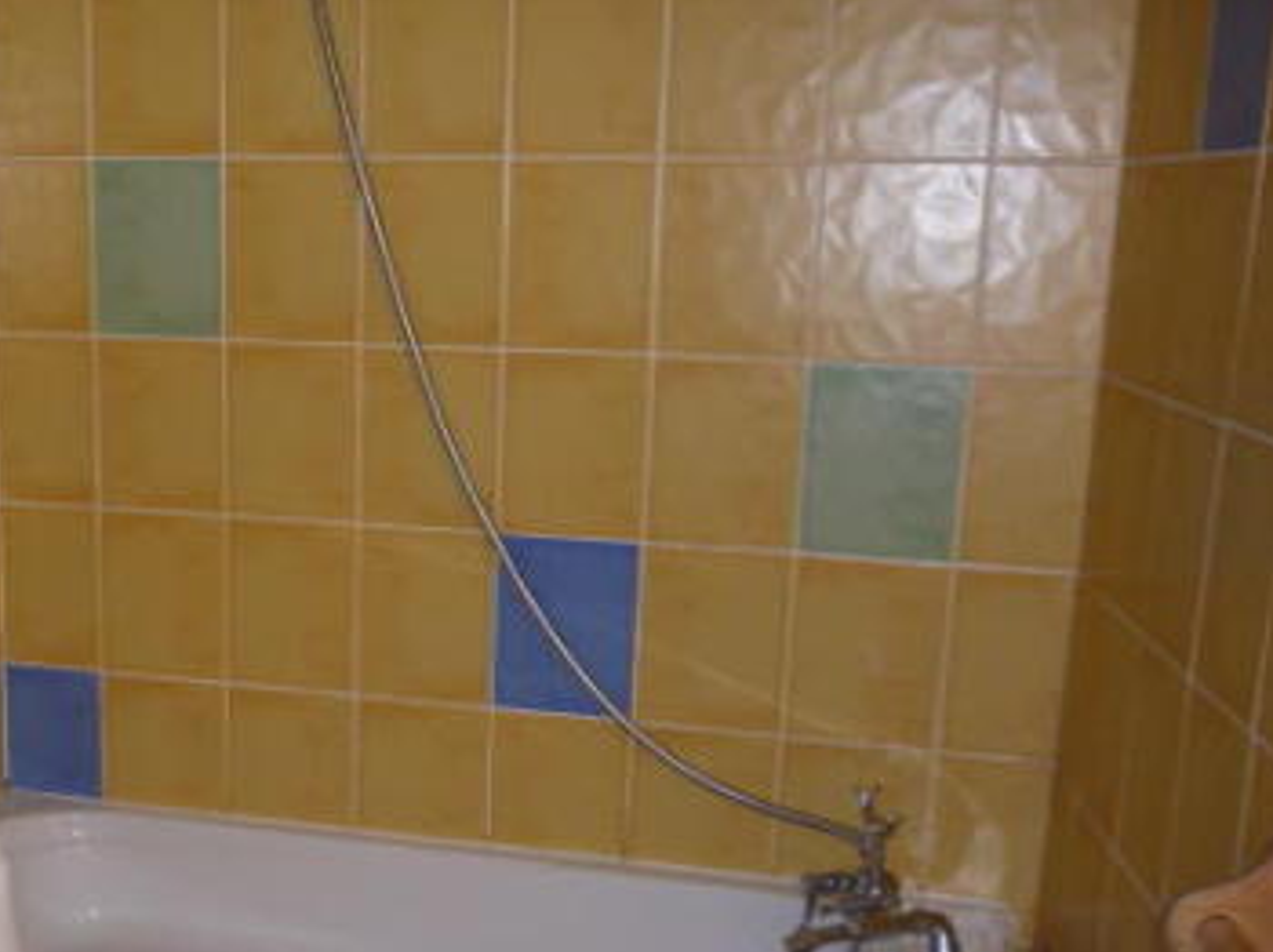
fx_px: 1837
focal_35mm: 50
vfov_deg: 28.7
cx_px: 318
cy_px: 699
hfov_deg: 37.3
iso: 100
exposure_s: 1/30
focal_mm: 5.2
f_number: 3.3
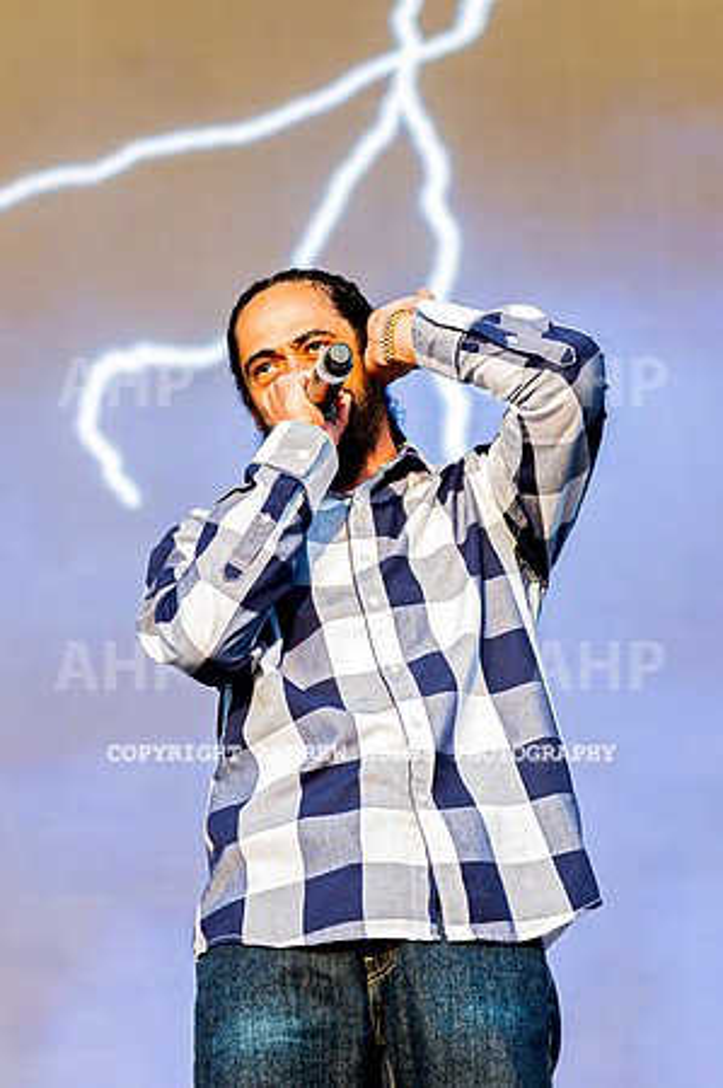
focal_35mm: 147
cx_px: 345
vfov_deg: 14.0
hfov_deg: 9.3
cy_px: 329
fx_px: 4426
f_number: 2.8
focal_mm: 70
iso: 320
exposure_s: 1/800
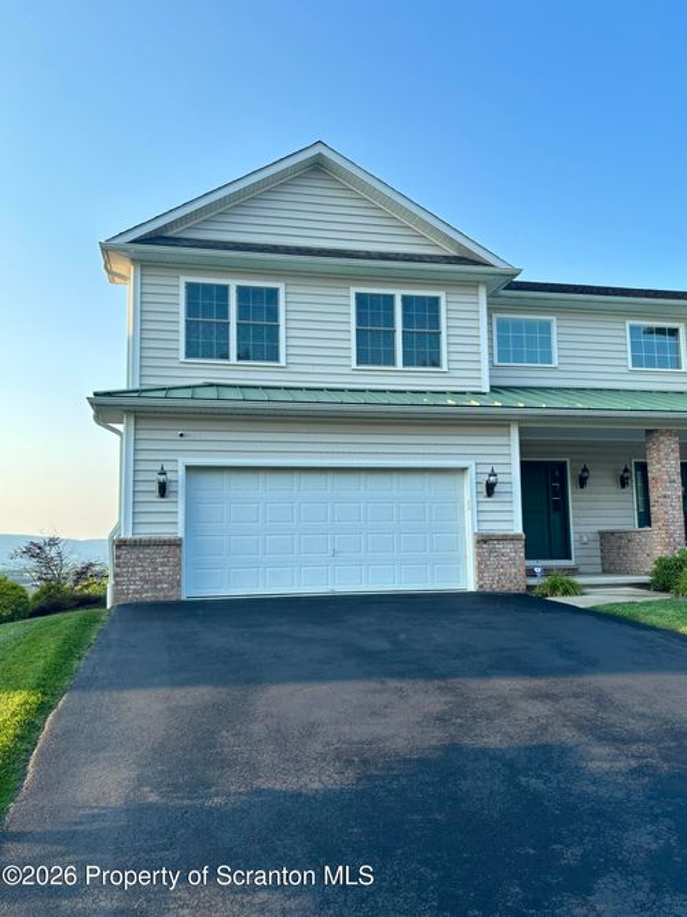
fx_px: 688
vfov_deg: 67.3
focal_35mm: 26
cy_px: 458
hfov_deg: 53.0
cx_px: 344
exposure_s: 1/442
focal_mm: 5.96
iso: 50
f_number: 1.6
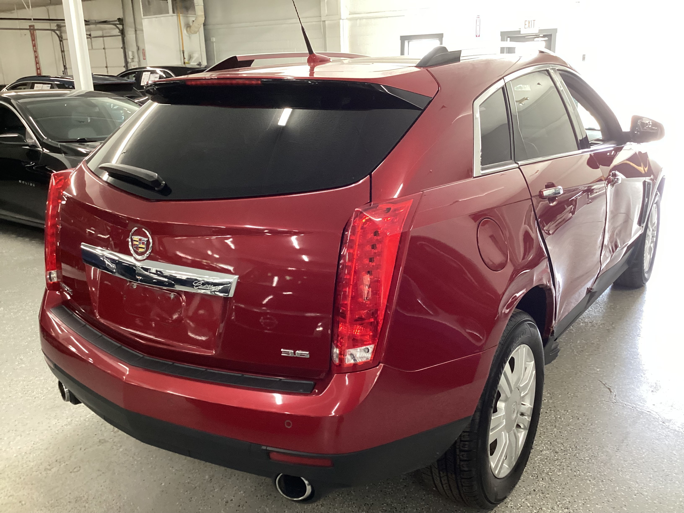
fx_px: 613
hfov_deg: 58.4
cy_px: 256
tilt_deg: -17.4
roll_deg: +0.2
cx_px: 342
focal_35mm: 31
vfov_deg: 45.4
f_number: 2.4
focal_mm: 3.3
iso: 250
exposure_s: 1/50
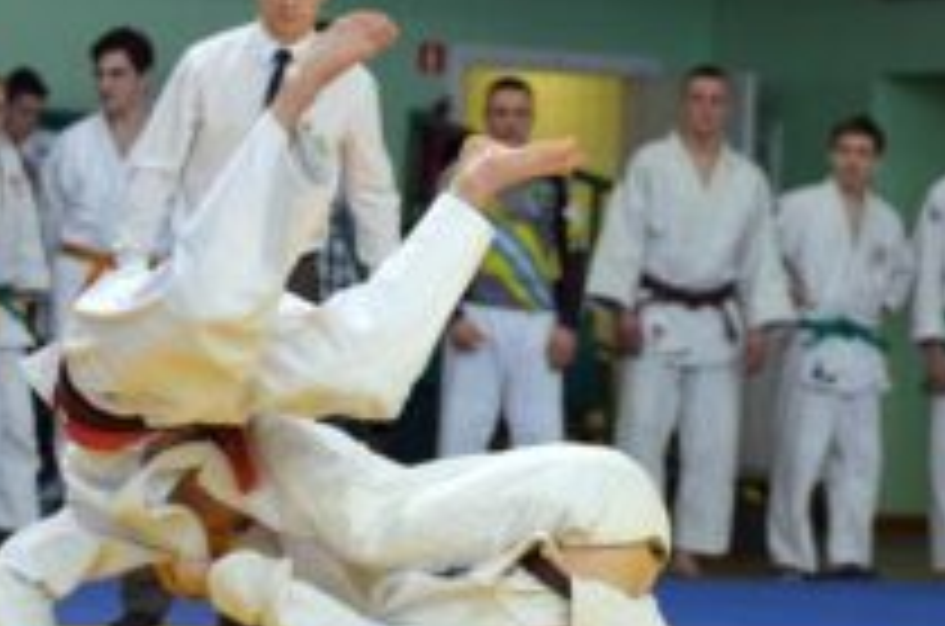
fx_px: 3745
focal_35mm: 143
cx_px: 351
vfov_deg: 9.5
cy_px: 403
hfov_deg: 14.4
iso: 1000
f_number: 2.2
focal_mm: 50
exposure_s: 1/1000
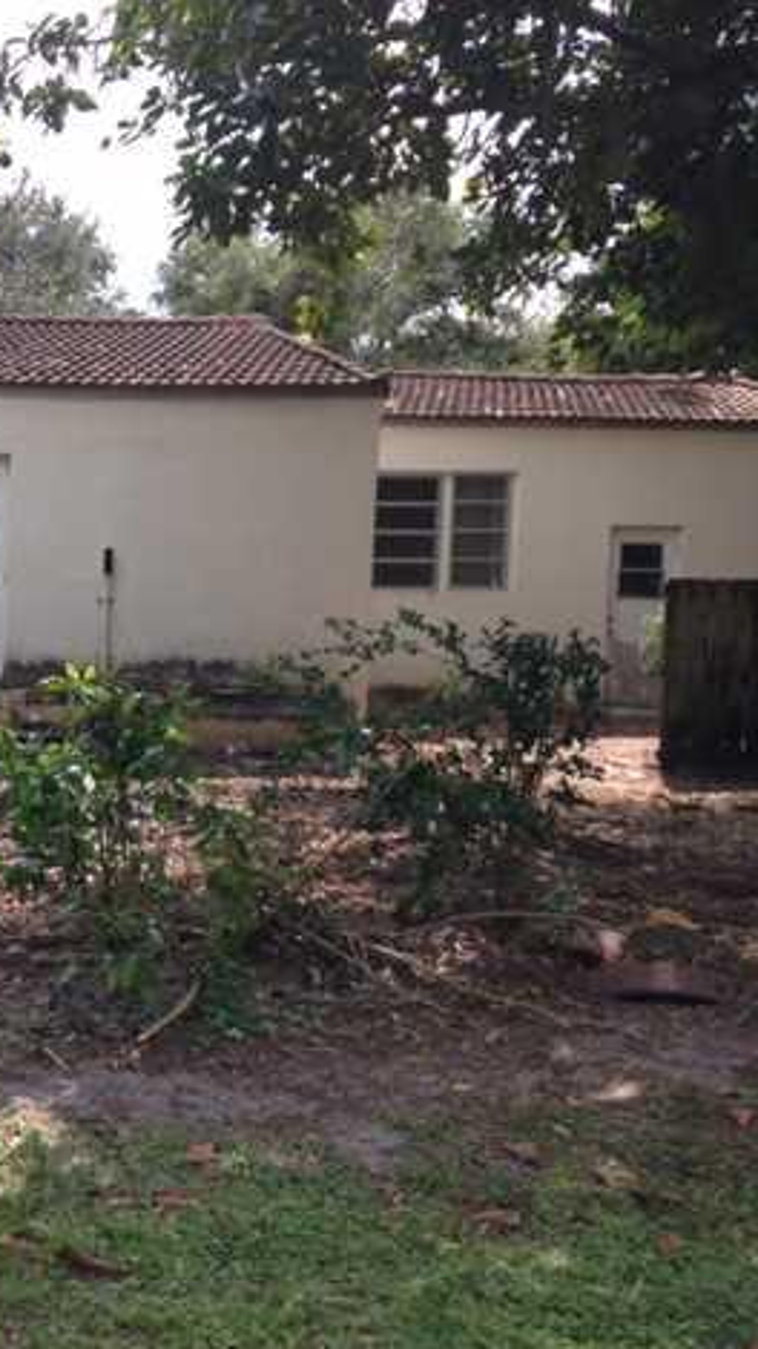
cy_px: 683
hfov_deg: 23.2
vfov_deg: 42.1
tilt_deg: -2.1
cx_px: -43
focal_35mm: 49
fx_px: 1753
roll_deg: -0.7
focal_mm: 4.12
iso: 50
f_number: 2.4
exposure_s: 1/742
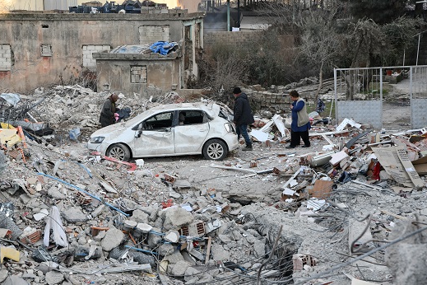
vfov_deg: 16.9
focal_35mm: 81
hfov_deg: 25.0
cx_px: 185
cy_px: 138
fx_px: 961
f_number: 7.1
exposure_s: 1/200
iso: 320
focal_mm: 70
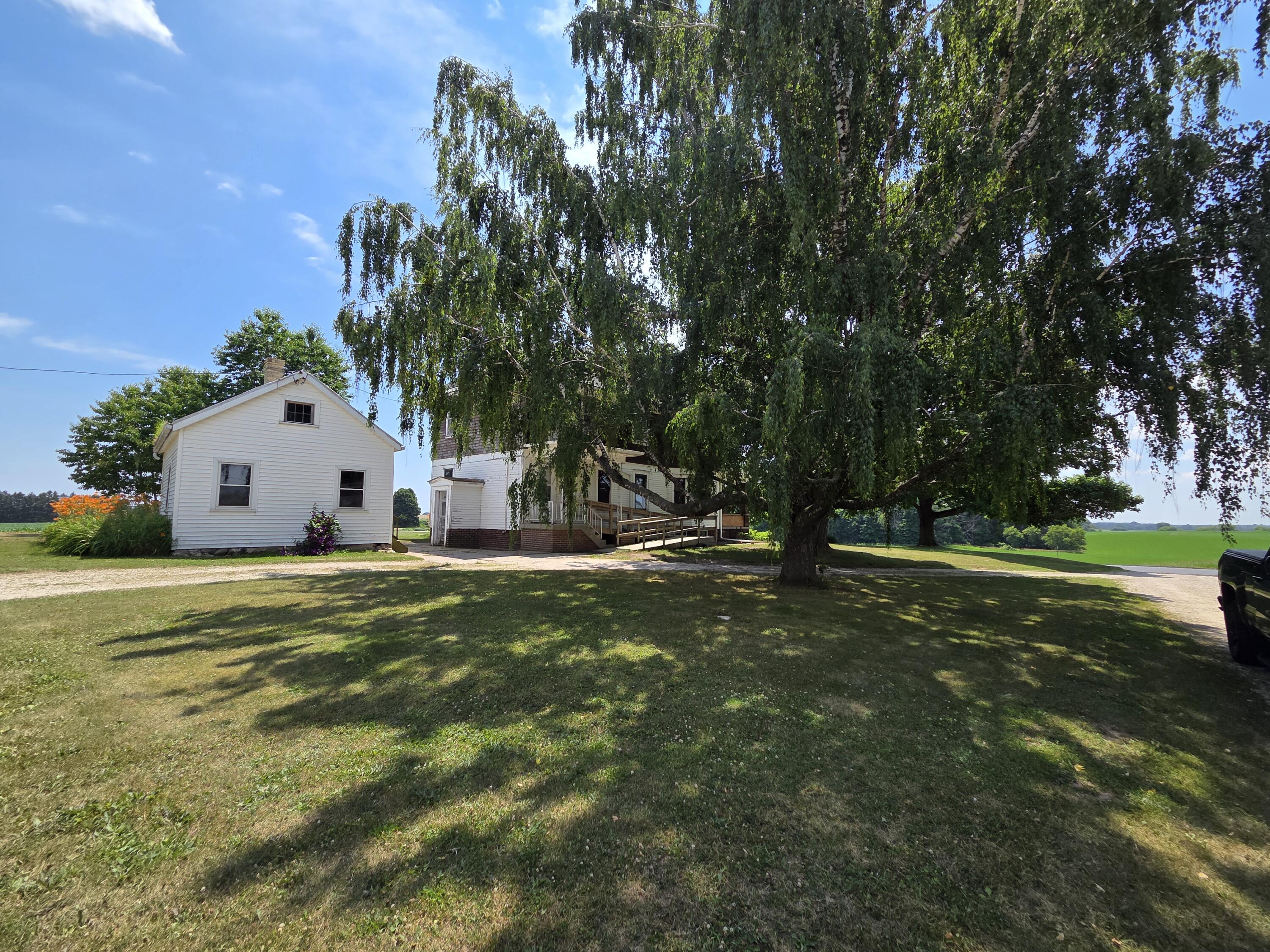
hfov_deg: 106.2
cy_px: 476
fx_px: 477
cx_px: 635
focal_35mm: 13
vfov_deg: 89.9
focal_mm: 2.2
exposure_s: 1/1517
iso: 50
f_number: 2.2
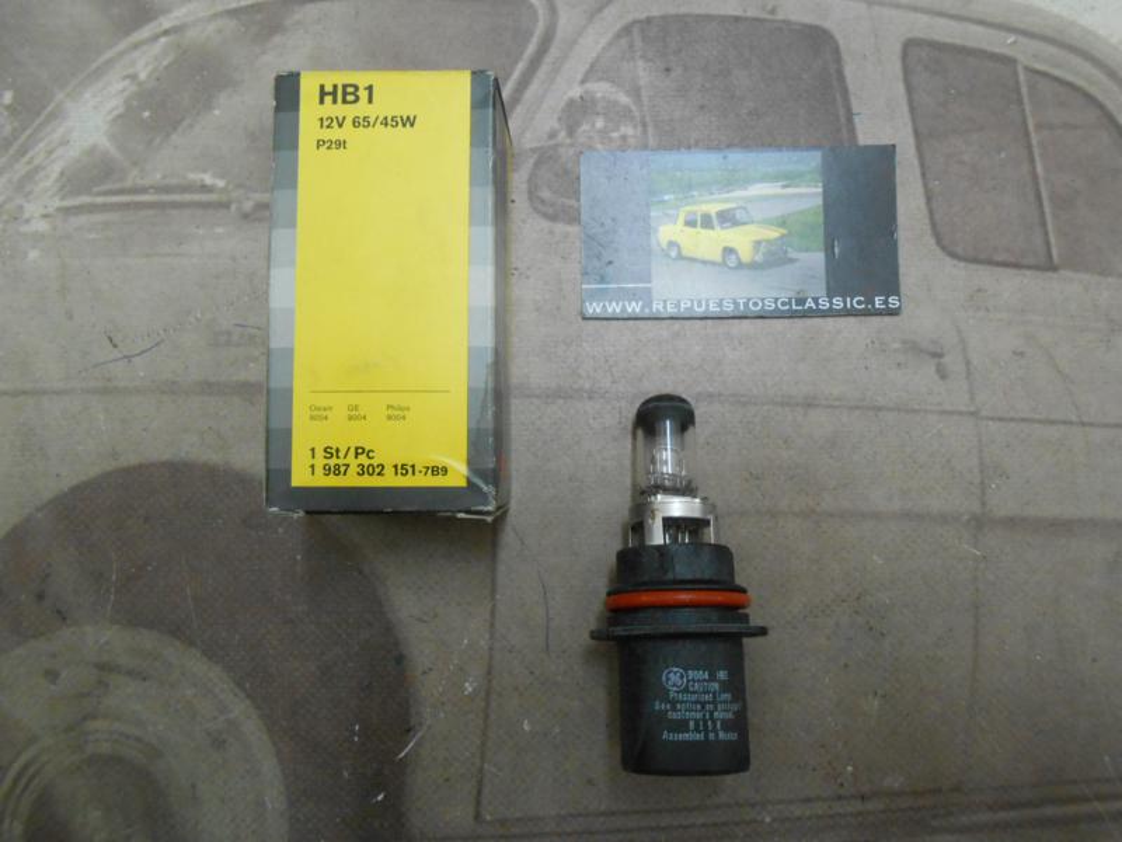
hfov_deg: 67.3
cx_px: 561
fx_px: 843
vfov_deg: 53.1
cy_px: 421
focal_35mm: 26
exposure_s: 1/25
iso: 400
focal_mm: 4.6
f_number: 3.5
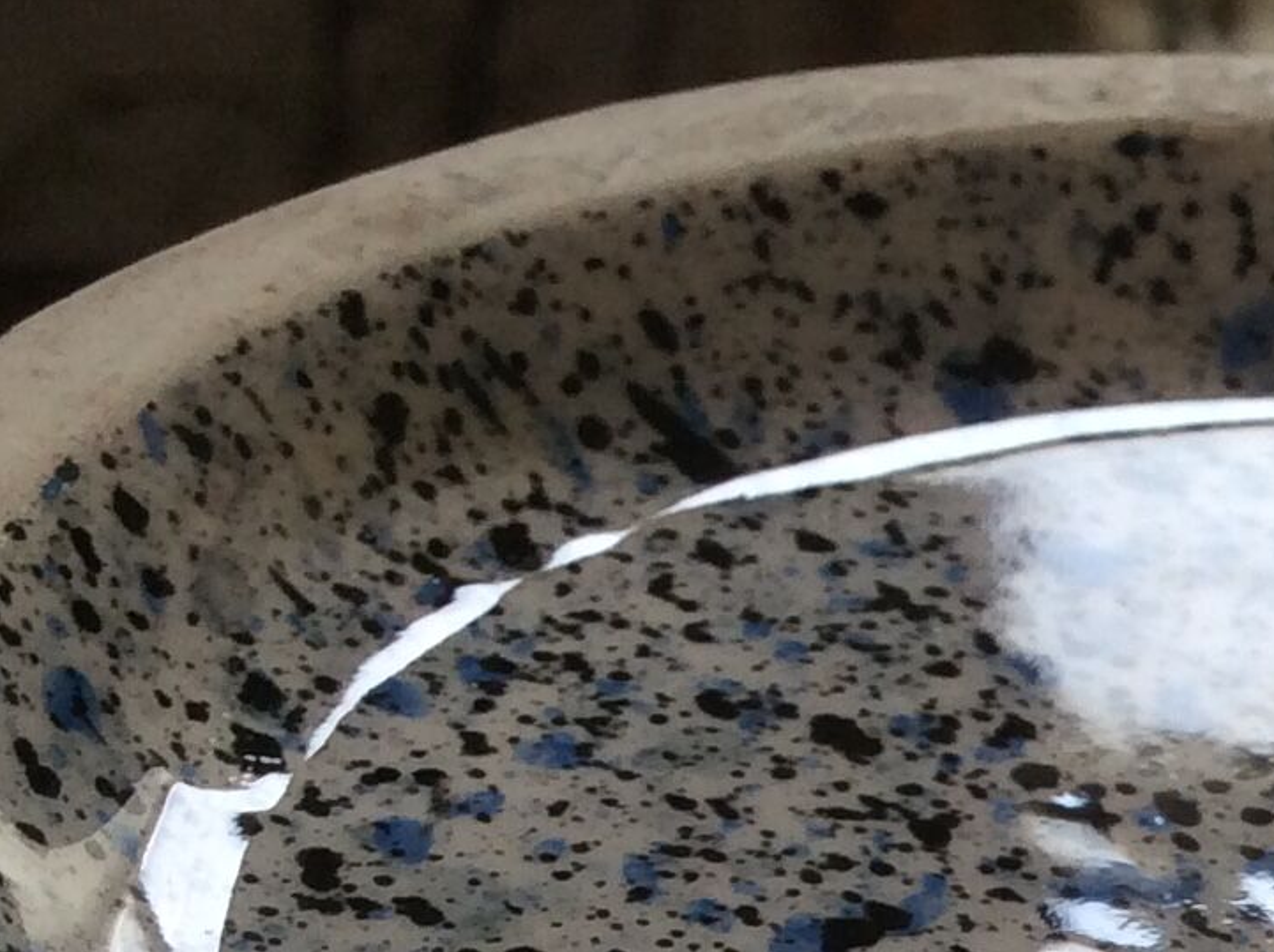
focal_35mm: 115
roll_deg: -12.7
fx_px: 4228
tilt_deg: -37.6
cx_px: 1467
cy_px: 1307
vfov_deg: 12.4
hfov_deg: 16.5
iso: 32
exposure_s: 1/33
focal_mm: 3.3
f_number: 2.4
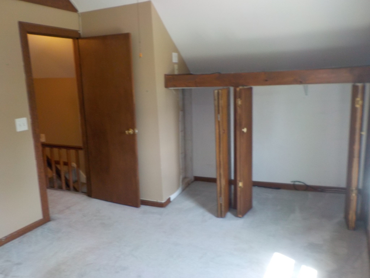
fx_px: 321
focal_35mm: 30
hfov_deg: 60.0
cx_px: 185
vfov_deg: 46.8
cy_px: 139
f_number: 3.3
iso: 200
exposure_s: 1/30
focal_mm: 4.1
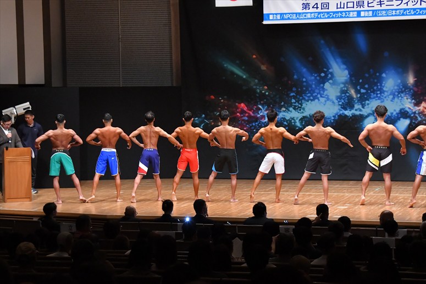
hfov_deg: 20.0
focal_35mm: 102
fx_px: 1206
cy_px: 142
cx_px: 213
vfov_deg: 13.4
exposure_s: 1/400
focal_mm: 68
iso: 8000
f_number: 5.6
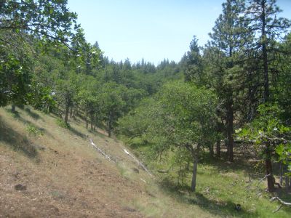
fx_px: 294
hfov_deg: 52.6
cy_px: 109
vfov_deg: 40.7
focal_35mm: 35
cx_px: 146
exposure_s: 1/125
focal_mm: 5.8
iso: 80
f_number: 7.1
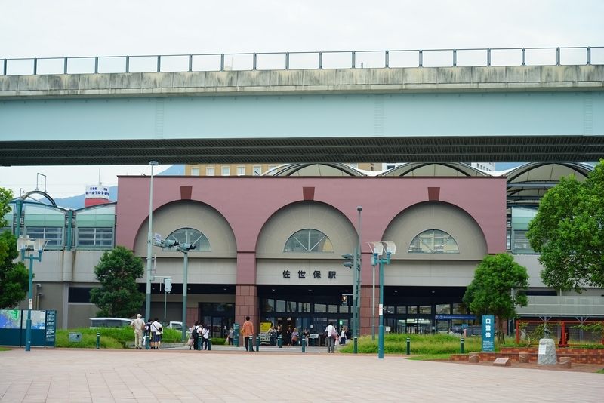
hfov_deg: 27.3
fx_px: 1242
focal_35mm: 74
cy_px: 202
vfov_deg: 18.4
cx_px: 302
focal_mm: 74
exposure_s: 1/100
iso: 100
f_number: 4.5
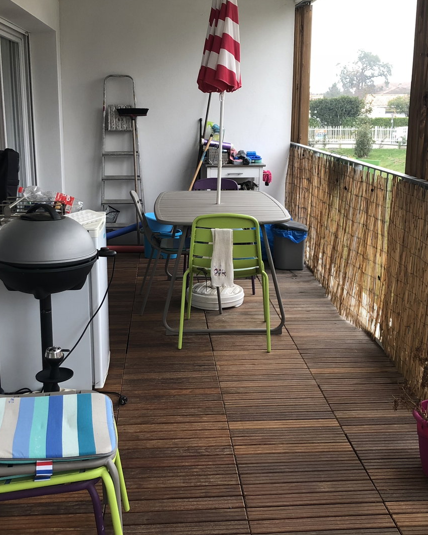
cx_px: 205
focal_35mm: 41
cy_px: 254
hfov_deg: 36.5
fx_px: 649
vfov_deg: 44.8
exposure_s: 1/107
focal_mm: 4
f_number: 1.8
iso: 20
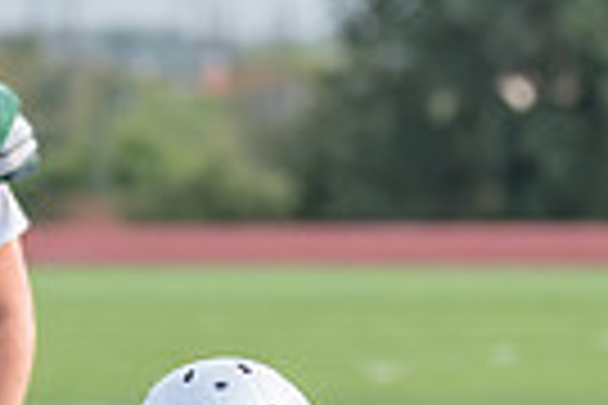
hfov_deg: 2.3
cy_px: 567
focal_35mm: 878
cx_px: 82
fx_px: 14827
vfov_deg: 1.6
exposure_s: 1/1600
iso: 320
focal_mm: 106
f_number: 2.8
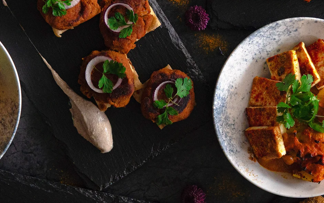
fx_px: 830
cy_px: 18
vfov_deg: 13.8
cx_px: 234
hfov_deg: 21.9
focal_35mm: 94
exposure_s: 1/100
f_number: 3.5
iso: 800
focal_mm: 30
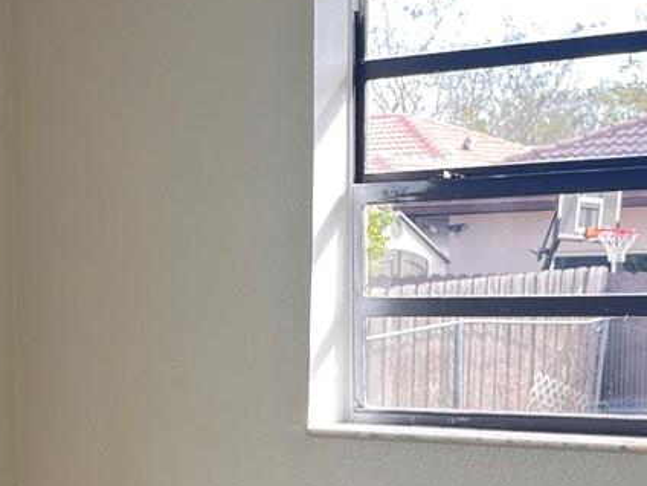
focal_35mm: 98
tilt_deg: -5.5
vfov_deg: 14.9
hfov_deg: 19.8
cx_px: 122
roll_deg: +1.1
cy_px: 455
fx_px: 1832
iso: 50
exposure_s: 1/122
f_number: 1.6
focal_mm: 5.1
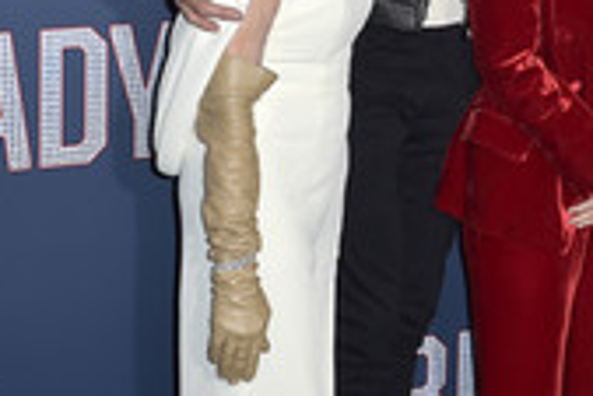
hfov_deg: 16.7
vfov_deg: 11.3
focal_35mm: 120
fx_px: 1978
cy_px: -56
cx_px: 597
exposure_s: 1/250
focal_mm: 45
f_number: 6.3
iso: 500
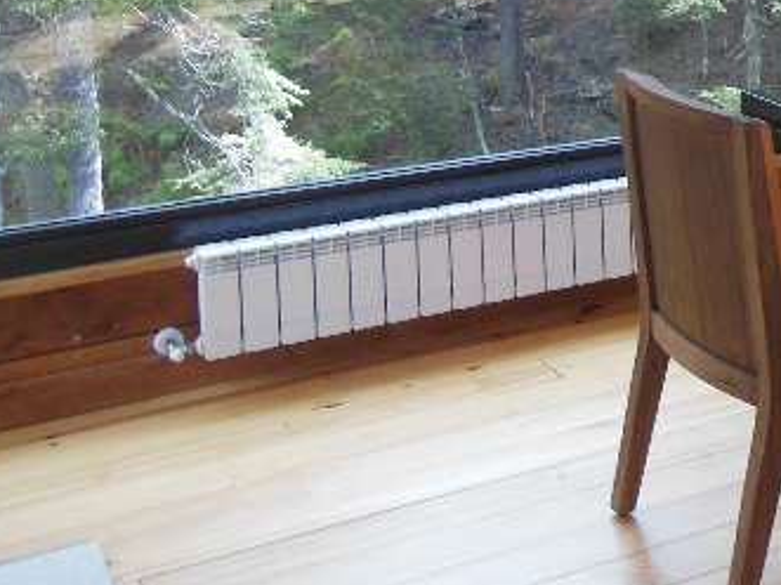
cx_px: 920
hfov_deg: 25.8
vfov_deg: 20.5
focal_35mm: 68
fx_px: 1534
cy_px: -72
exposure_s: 1/30
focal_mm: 4.5
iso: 125
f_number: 3.5
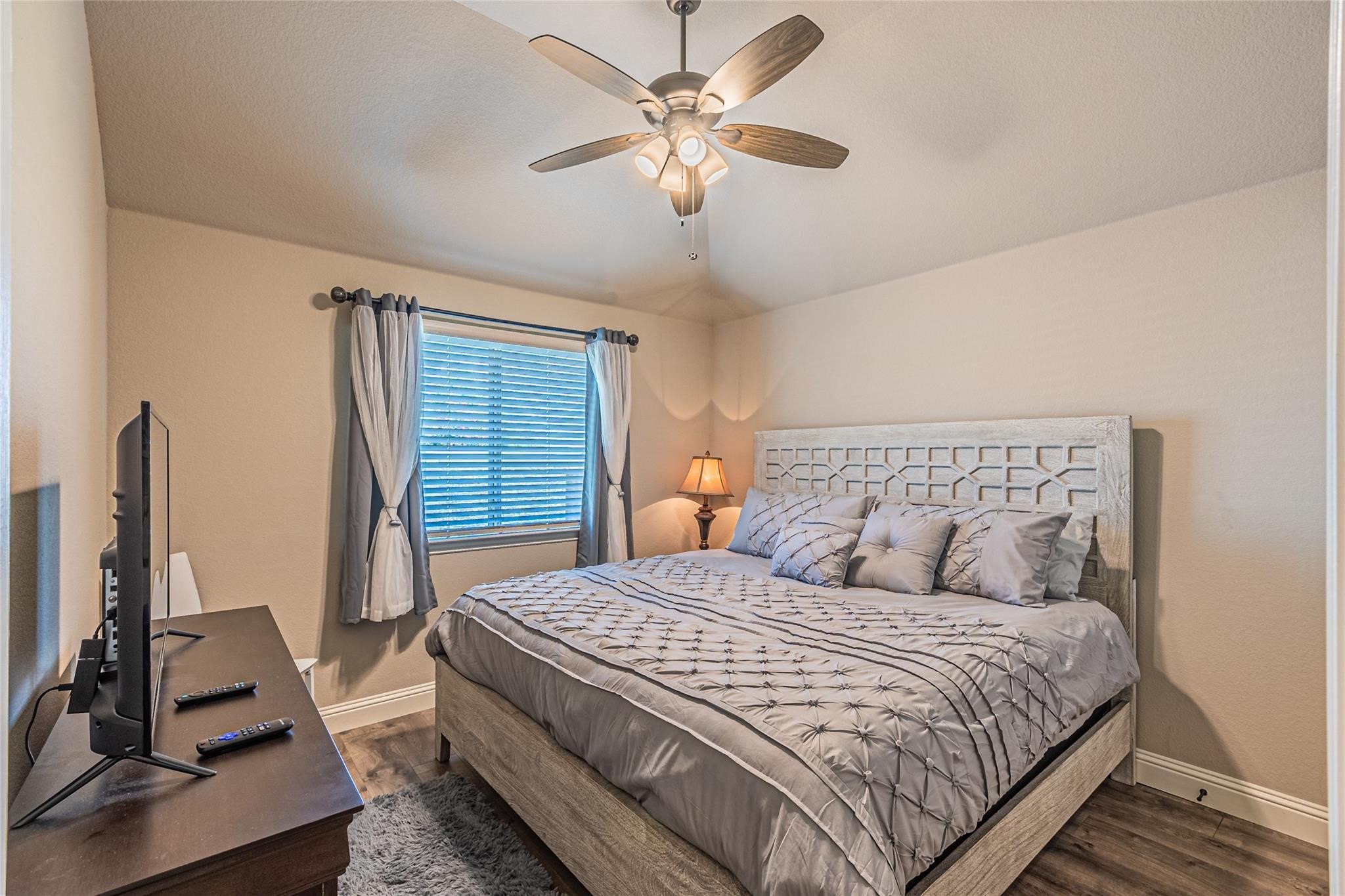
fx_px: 560
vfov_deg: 77.3
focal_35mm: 15
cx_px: 672
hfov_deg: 100.4
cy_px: 448
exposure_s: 1/250
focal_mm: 10
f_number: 8
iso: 640
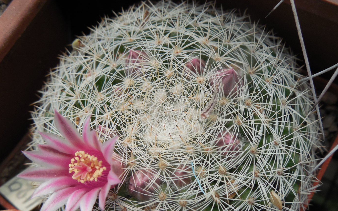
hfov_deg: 51.4
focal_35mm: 38
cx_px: 189
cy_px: 128
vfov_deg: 33.5
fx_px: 350
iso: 125
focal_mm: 5.6
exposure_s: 1/640
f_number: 3.6
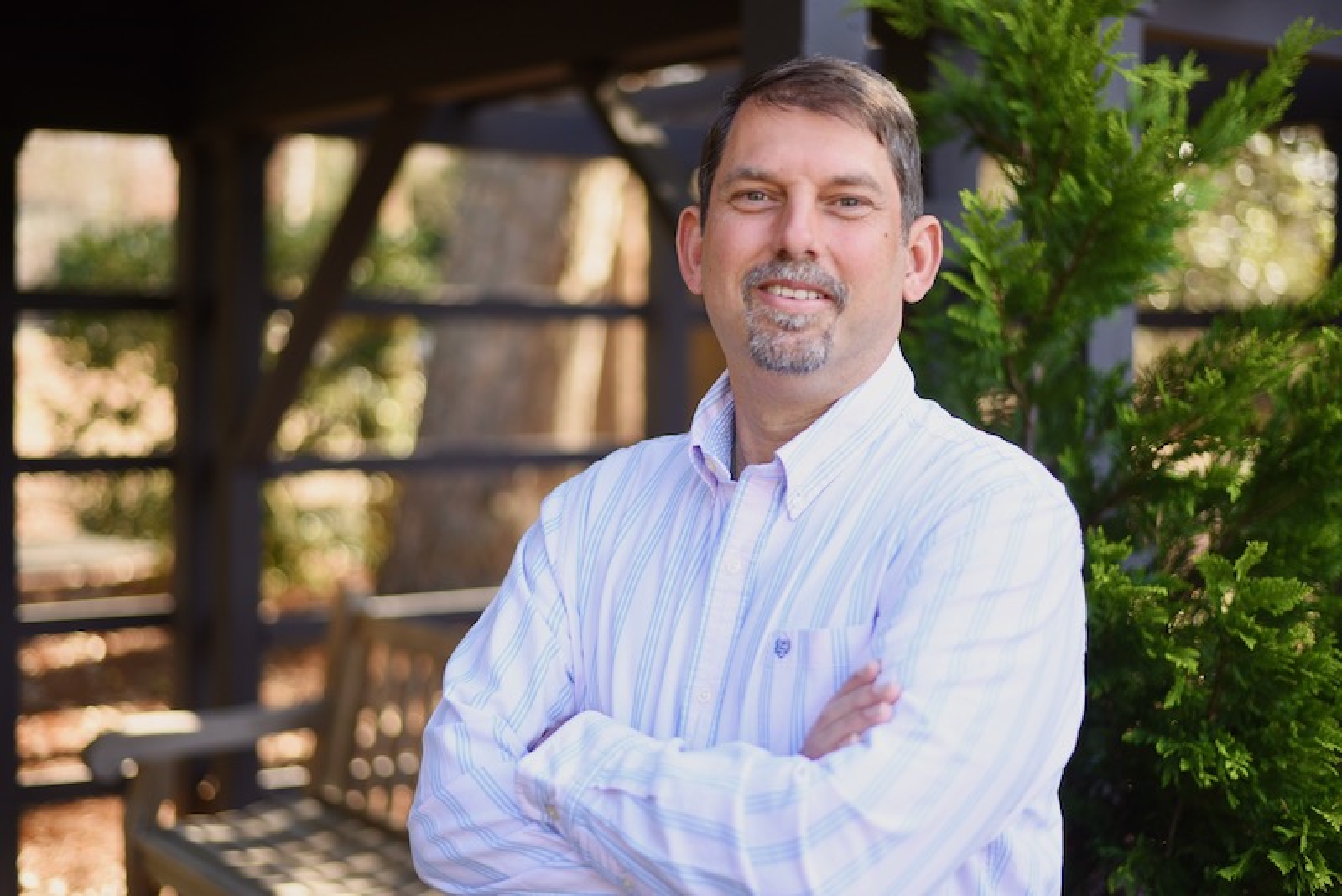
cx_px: 671
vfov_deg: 27.0
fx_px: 1864
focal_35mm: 50
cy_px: 448
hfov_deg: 39.6
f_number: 2
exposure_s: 1/1250
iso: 400
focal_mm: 50
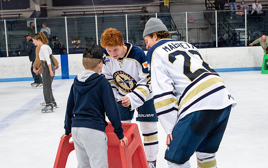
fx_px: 402
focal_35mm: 55
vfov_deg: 23.6
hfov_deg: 36.9
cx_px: 134
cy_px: 89
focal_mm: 35
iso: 320
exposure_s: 1/250
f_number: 4
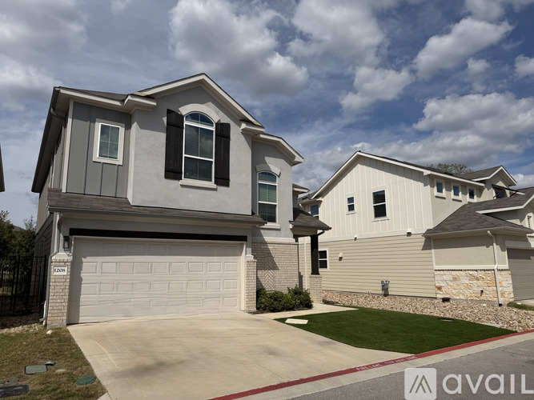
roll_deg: +1.0
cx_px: 267
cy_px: 200
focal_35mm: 24
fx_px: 370
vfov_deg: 56.8
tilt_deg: +9.9
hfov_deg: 71.6
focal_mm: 6.76
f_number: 1.78
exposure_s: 1/11905
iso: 80
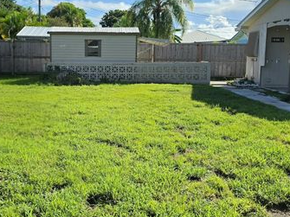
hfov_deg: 42.5
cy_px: 77
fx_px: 368
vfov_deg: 32.6
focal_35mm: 44
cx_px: 100
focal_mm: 6.5
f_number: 1.4
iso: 40
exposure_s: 1/10000
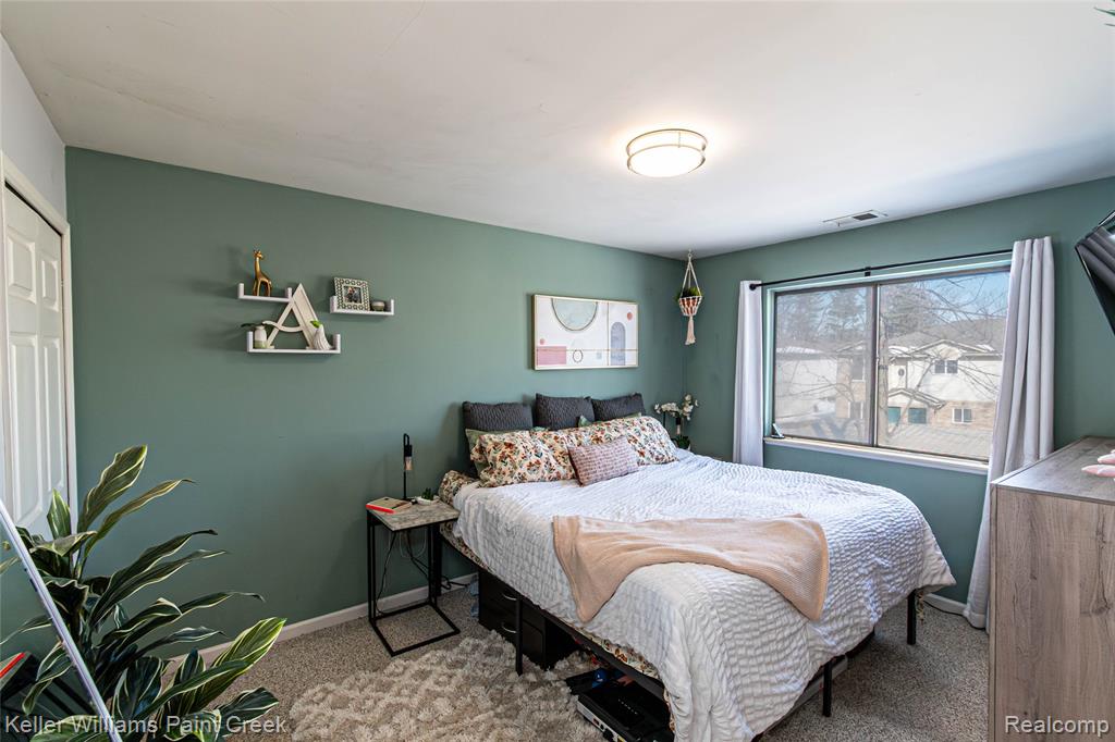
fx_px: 464
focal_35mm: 15
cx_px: 558
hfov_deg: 100.4
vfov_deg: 77.3
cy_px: 371
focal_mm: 10
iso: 800
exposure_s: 1/80
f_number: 8
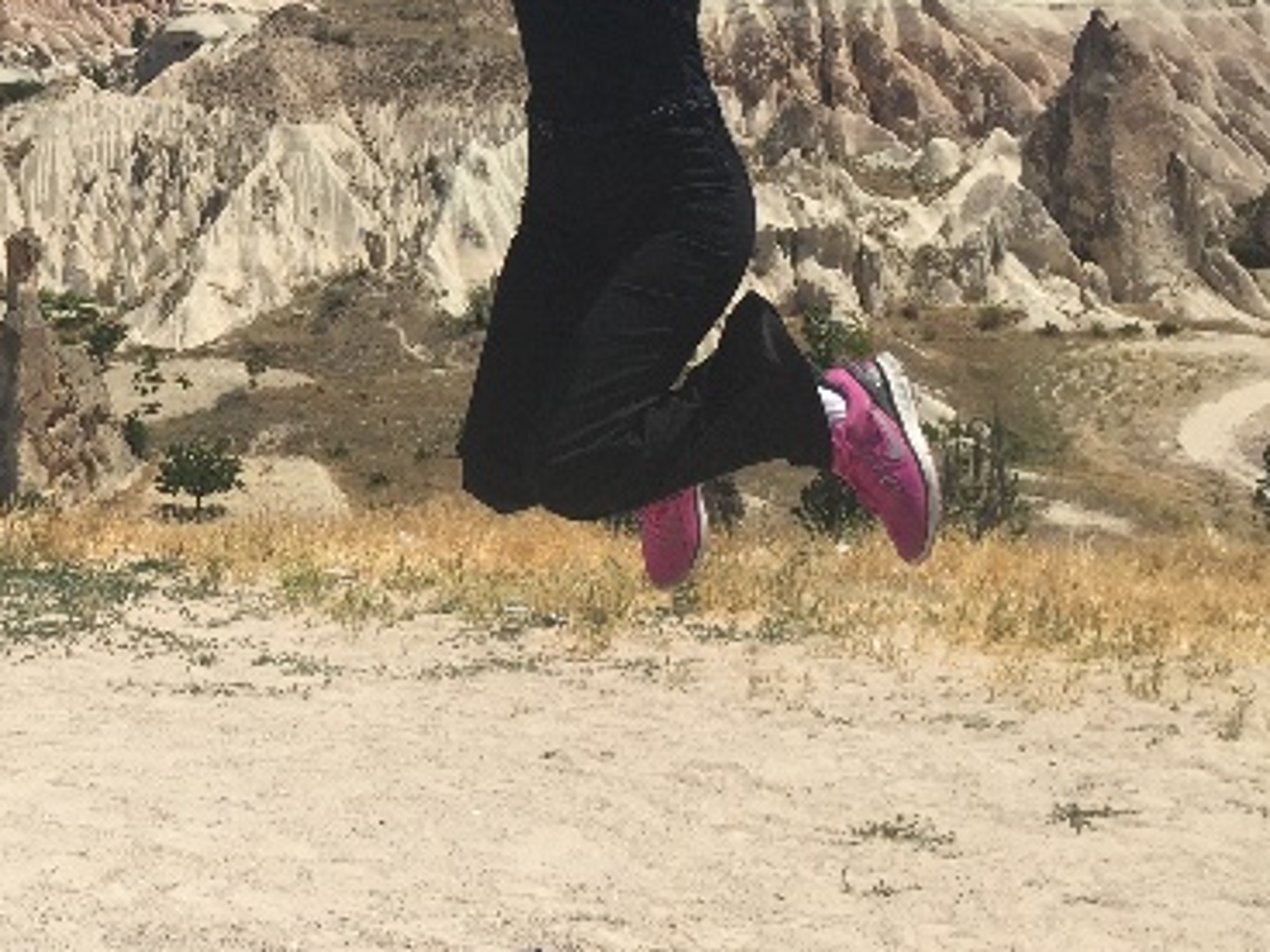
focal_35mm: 63
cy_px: 103
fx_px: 2311
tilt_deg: +1.9
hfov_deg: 28.8
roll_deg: -2.1
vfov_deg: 22.7
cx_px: 10
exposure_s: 1/3597
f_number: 2.2
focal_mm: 4.15
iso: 32
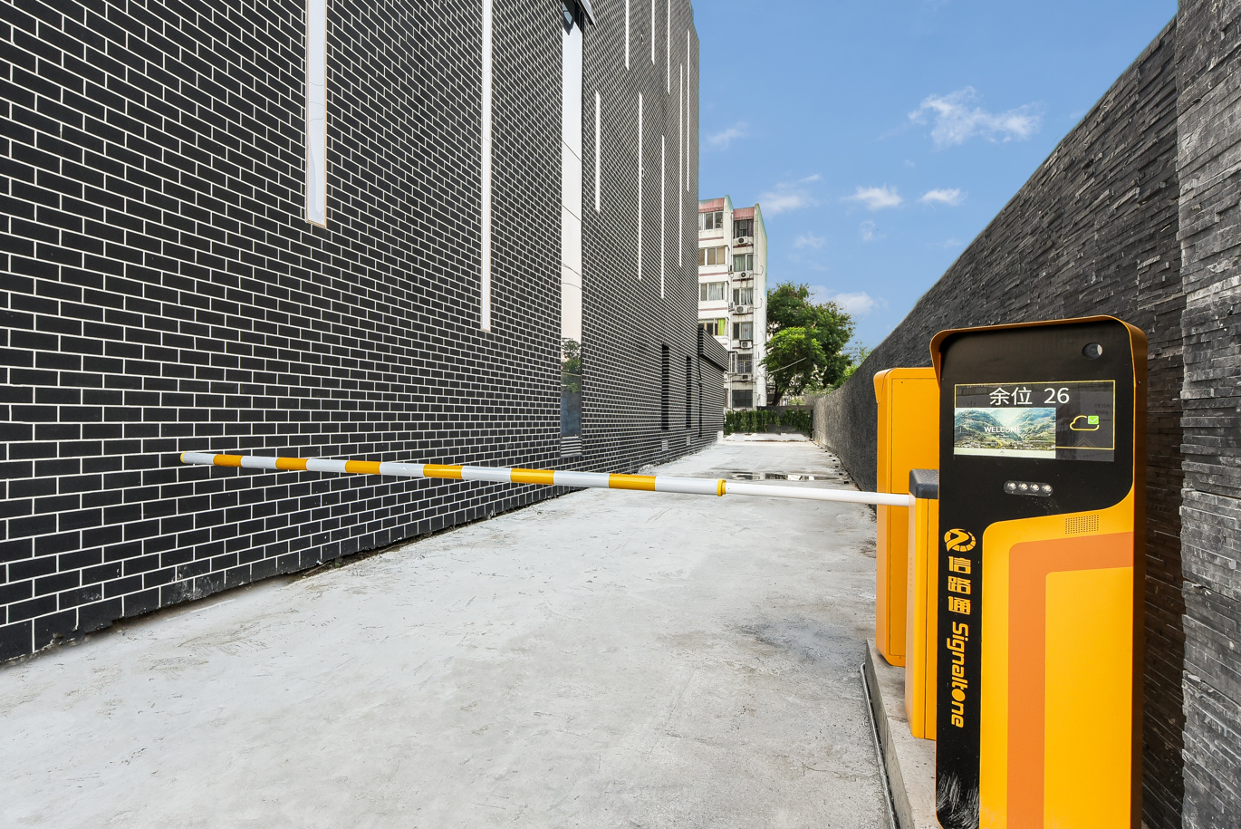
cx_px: 544
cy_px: 395
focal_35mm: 18
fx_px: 621
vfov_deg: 67.4
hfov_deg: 89.5
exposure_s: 1/50
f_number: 11
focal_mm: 14
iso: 320
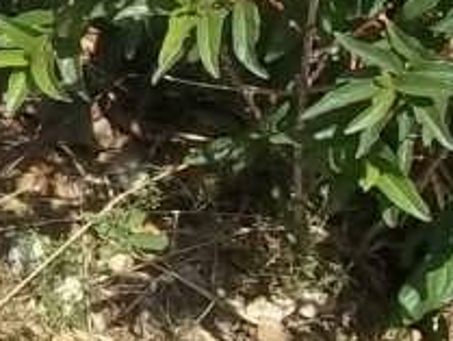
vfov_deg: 8.0
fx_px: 2409
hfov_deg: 10.0
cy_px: -63
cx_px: -427
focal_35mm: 184
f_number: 5.5
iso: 80
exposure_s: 1/500
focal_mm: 5.7
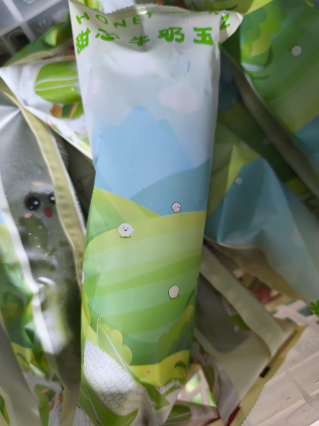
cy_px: 213
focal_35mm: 23
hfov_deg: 58.9
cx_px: 160
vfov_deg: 73.9
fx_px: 283
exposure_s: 1/33.3
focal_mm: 5.84
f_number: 1.6
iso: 1250
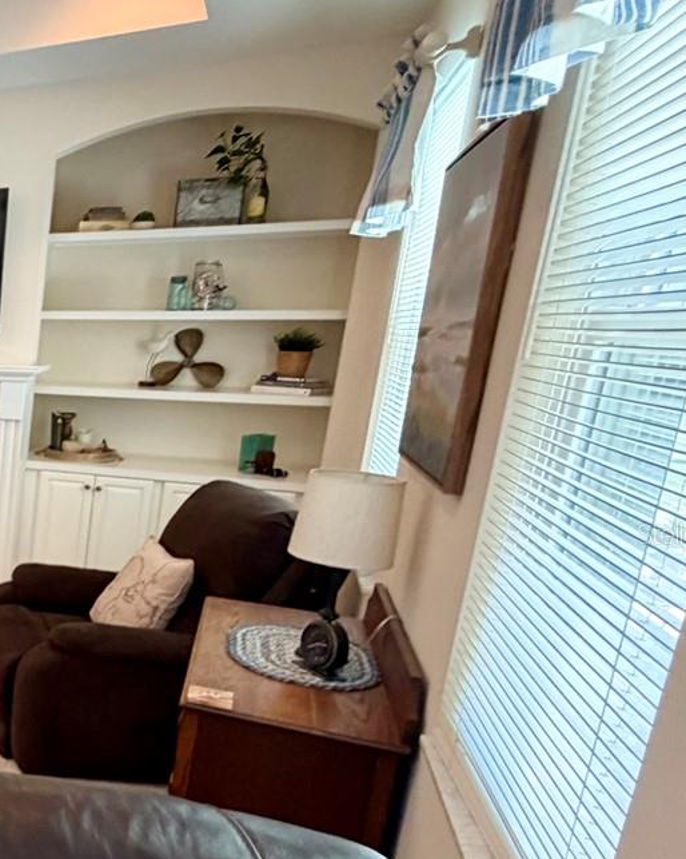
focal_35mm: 34
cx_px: -304
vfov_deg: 52.3
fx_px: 863
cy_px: 533
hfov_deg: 29.5
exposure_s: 1/60
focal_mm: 2.22
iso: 160
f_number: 2.2
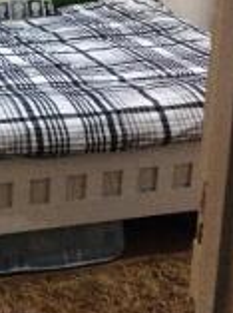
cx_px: -78
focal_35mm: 89
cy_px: 47
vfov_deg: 21.7
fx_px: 802
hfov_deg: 15.6
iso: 250
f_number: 2.4
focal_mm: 3.3
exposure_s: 1/25
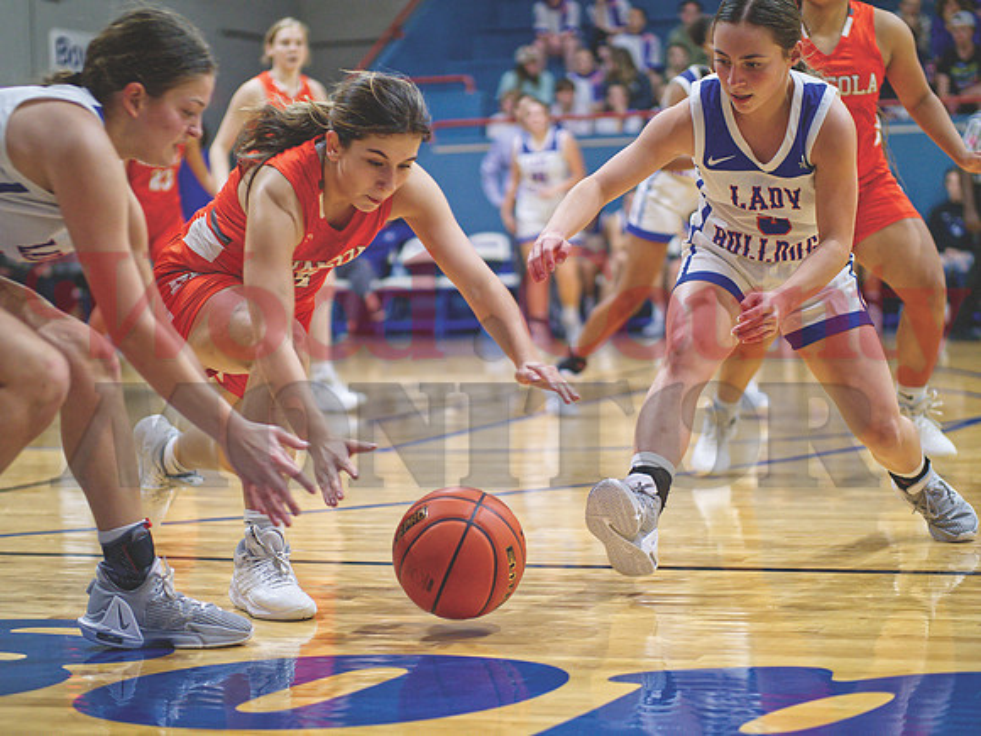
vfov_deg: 17.2
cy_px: 368
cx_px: 490
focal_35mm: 86
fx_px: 2437
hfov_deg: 22.8
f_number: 1.2
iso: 1600
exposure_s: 1/640
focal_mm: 43
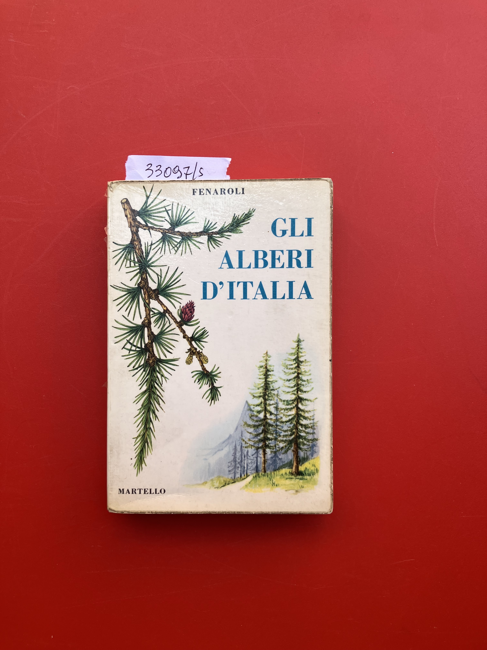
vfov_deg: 63.4
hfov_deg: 49.7
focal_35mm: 28
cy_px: 325
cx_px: 244
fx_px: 525
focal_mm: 3.99
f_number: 1.8
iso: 25
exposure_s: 1/264
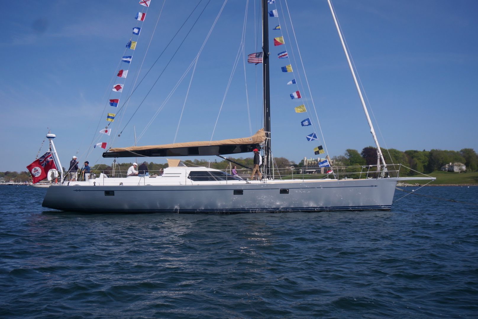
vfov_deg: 35.5
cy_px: 160
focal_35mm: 38
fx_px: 498
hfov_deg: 51.3
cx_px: 239
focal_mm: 25
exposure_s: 1/2000
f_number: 4.5
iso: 100
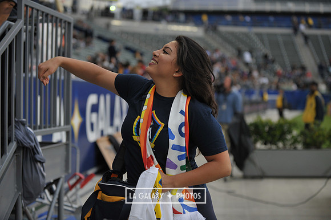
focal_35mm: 70
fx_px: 643
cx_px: 166
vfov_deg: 19.4
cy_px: 110
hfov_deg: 28.9
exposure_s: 1/800
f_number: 2.8
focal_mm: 70
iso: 800
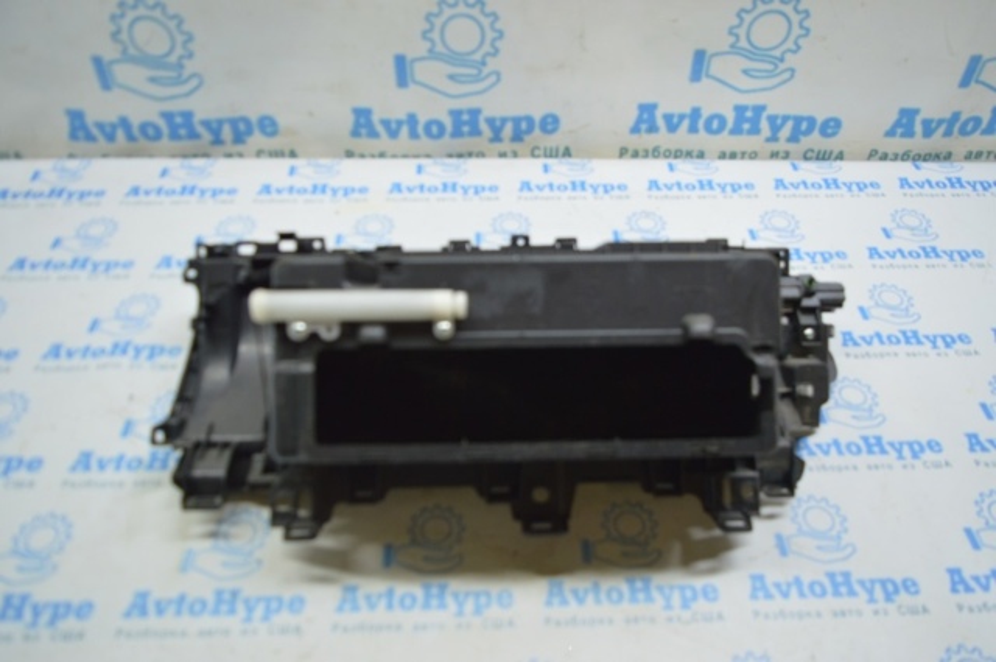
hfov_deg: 67.4
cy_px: 331
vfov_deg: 47.8
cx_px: 498
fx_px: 746
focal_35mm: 27
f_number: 3.5
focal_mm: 18
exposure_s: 1/60
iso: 400
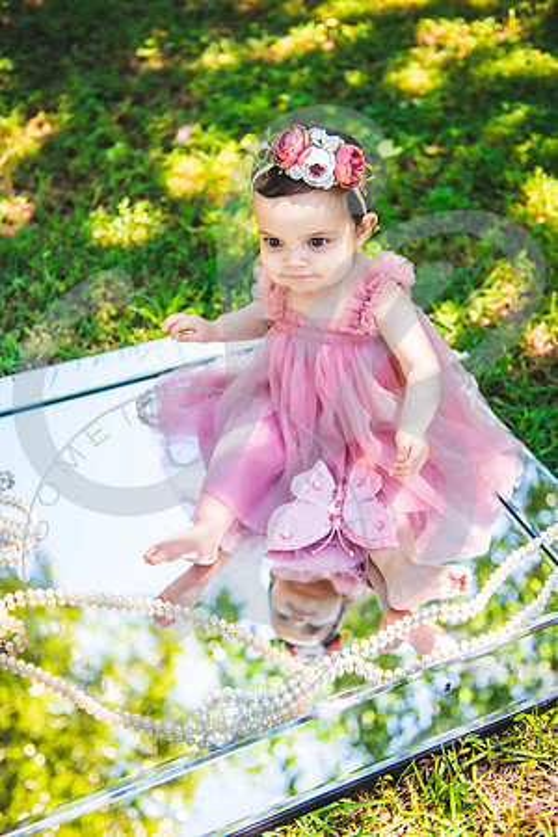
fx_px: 883
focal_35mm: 38
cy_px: 418
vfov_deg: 50.7
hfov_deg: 35.1
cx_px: 279
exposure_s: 1/200
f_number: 2.8
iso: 100
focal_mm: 38
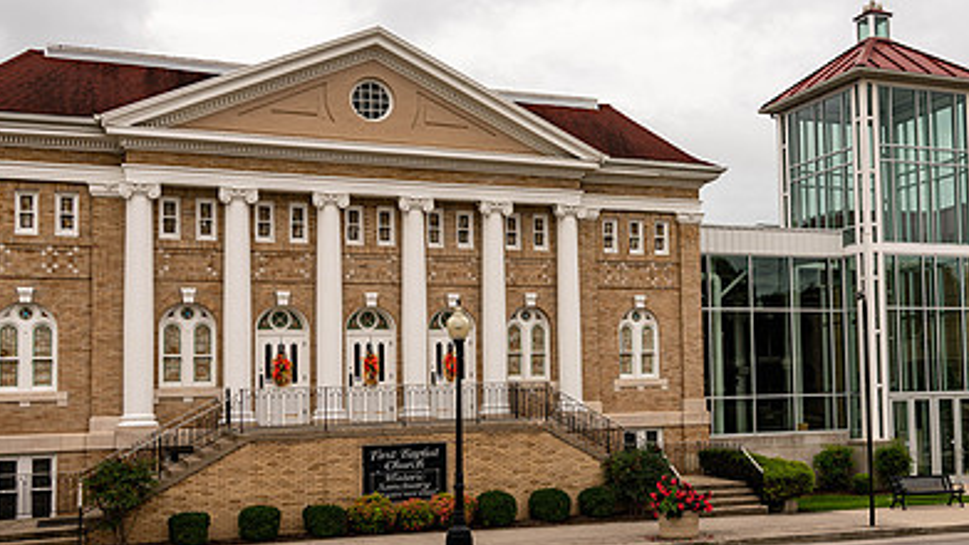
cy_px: 316
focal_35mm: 44
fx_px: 1131
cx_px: 620
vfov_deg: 27.1
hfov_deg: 45.9
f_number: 8
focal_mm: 28
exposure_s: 1/200
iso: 64
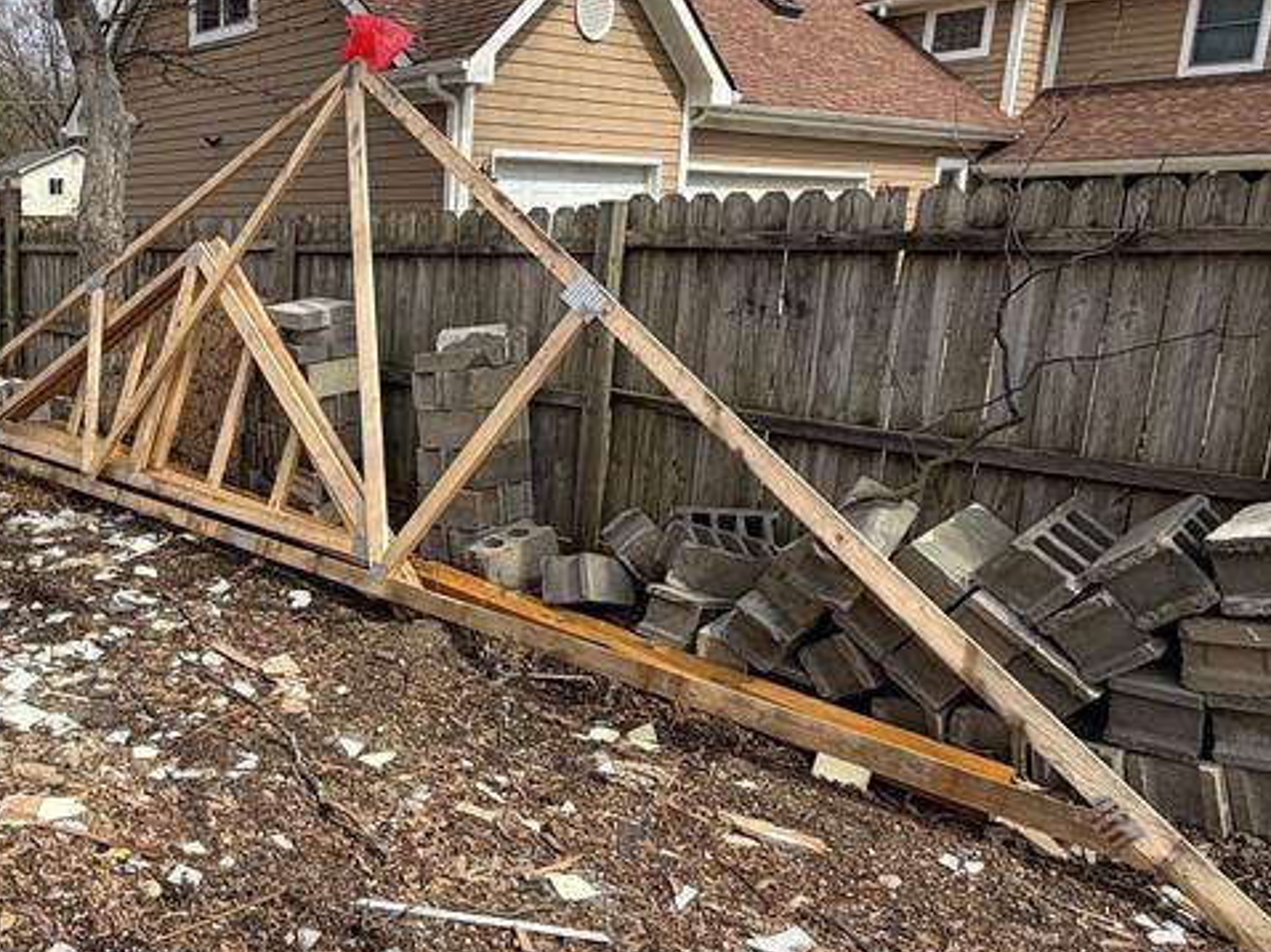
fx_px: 1101
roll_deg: +0.1
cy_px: 457
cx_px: 218
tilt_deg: -8.6
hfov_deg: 54.9
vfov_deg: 46.7
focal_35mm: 30
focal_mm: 2.22
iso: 32
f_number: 2.2
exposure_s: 1/770
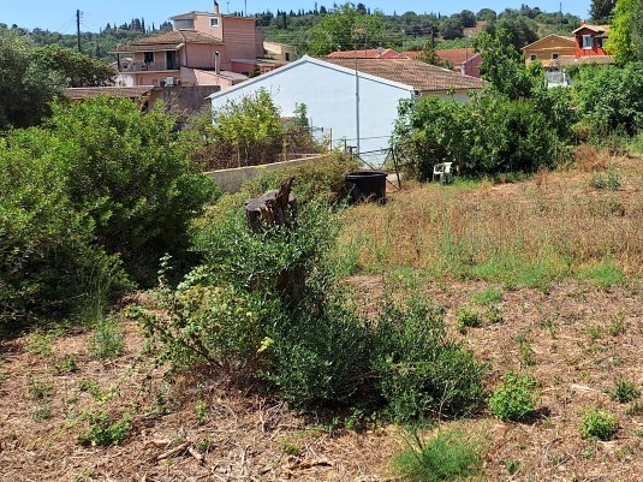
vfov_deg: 31.9
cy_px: 87
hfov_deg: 39.3
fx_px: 817
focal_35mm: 44
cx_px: 601
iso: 40
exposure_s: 1/2257
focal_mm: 5.54
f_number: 1.8
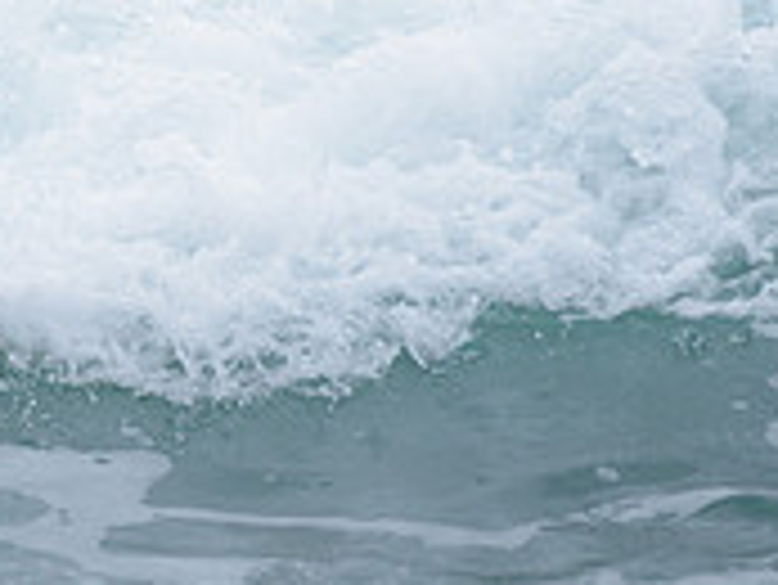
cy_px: -29
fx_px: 36278
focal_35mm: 1613
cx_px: -486
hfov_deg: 1.2
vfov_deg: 0.9
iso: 280
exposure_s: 1/1250
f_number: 5.6
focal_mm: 500
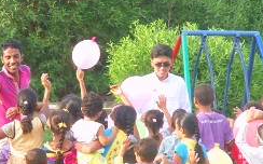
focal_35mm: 516
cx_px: 61
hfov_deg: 4.1
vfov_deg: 2.5
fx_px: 3695
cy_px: 86
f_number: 5.6
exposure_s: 1/160
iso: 200
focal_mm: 42
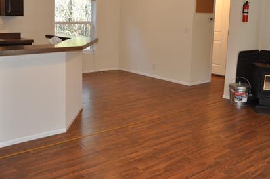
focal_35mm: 42
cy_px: 62
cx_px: 103
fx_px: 315
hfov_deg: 46.1
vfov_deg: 31.6
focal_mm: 18
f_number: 3.5
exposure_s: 1/125
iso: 450
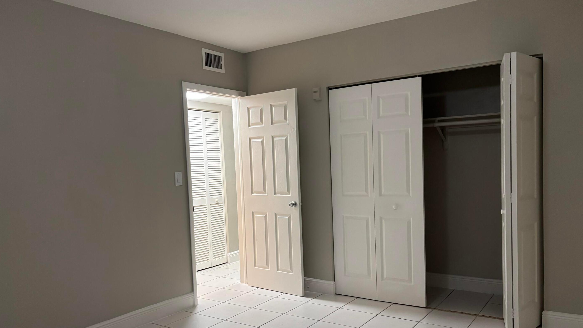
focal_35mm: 29
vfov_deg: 40.1
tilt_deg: -4.0
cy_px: 190
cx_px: 296
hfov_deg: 66.1
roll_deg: +1.9
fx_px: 448
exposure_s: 1/60
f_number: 1.6
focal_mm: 5.96
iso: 250
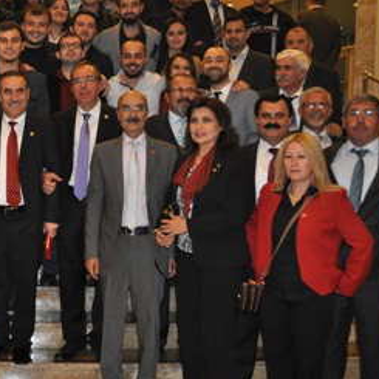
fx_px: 694
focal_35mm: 56
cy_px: 169
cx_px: 56
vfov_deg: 30.5
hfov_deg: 29.6
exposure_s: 1/60
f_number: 4
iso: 800
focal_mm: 24
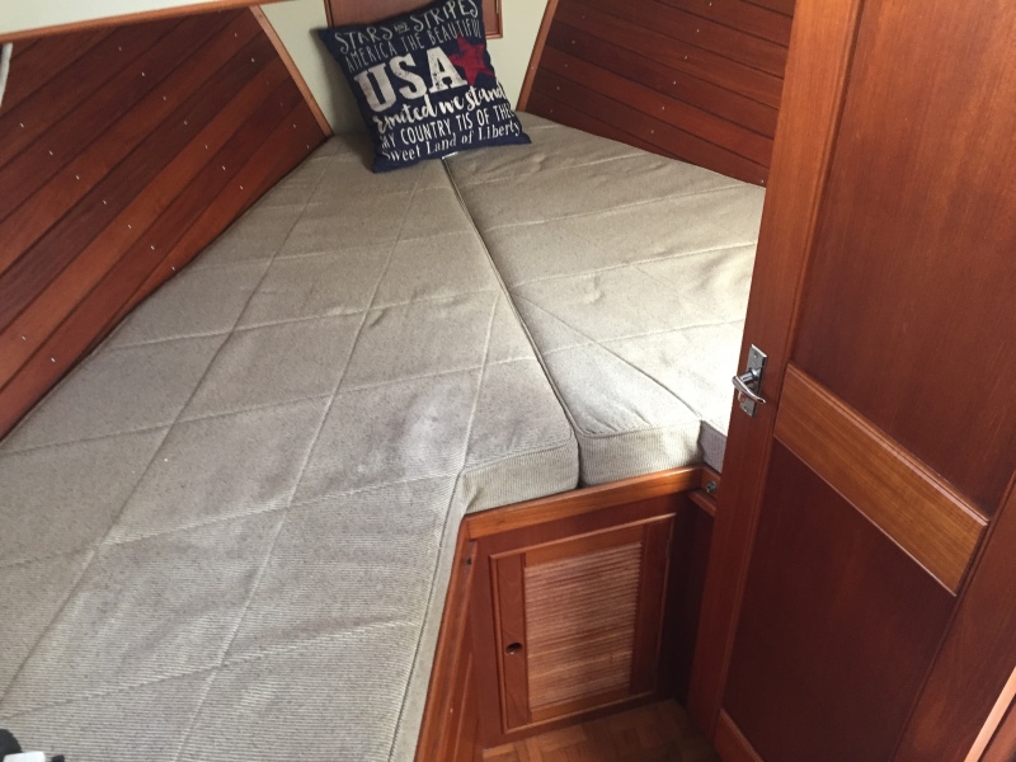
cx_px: 508
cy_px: 381
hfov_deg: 61.7
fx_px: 851
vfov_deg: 48.2
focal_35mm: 29
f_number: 2.2
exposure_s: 1/30
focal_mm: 4.15
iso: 160
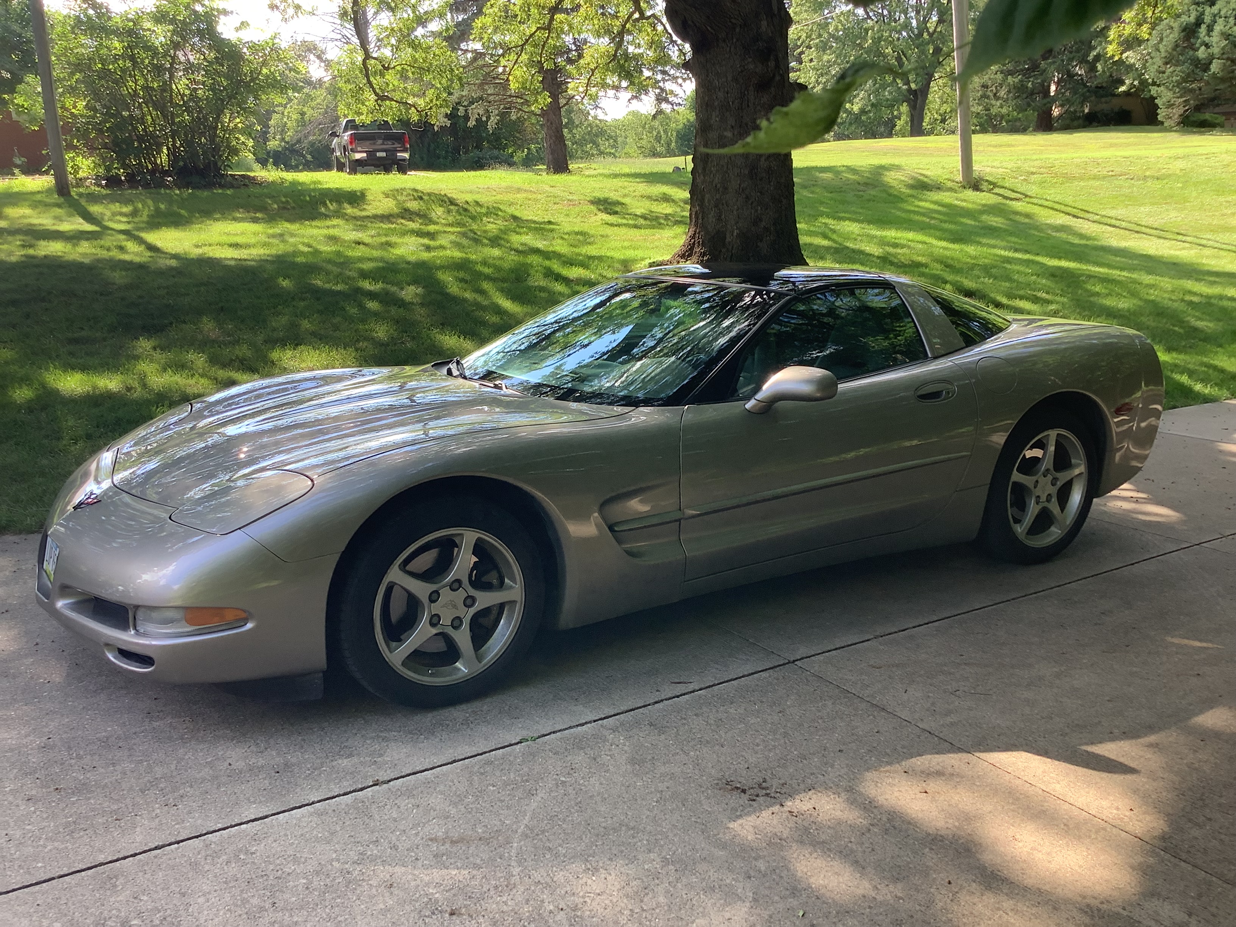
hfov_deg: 58.4
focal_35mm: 31
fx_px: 1107
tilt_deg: -12.5
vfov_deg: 45.4
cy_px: 464
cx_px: 618
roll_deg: +3.6
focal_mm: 3.3
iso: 32
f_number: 2.4
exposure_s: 1/120
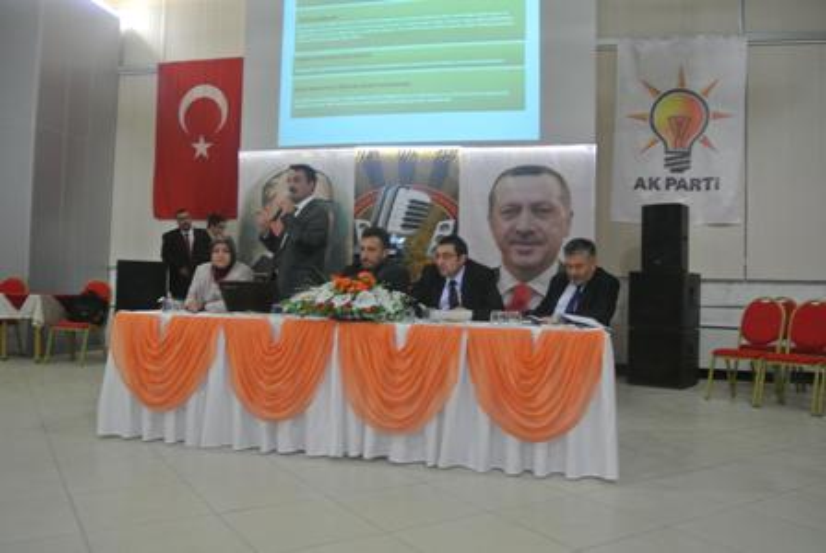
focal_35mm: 29
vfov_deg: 45.1
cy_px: 276
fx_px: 666
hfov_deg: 63.6
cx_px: 413
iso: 800
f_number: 3.5
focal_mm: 11
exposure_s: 1/25
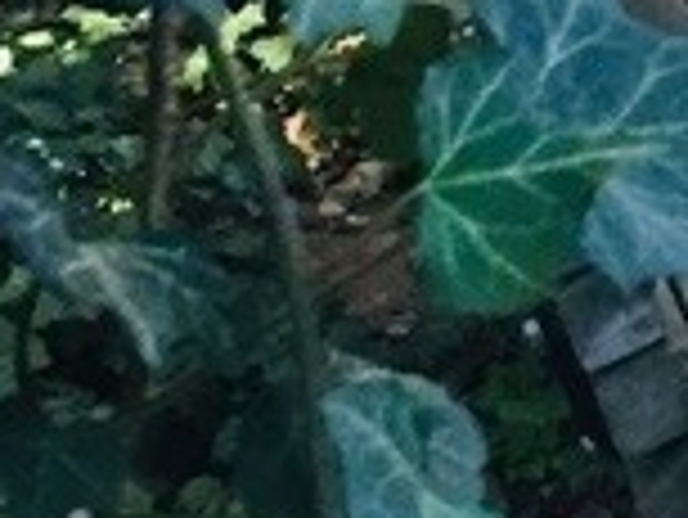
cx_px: 2149
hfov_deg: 8.4
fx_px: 3859
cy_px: -1009
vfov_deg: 6.9
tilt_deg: +1.2
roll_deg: +1.1
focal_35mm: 194
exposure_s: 1/30
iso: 50
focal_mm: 4.15
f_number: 2.2
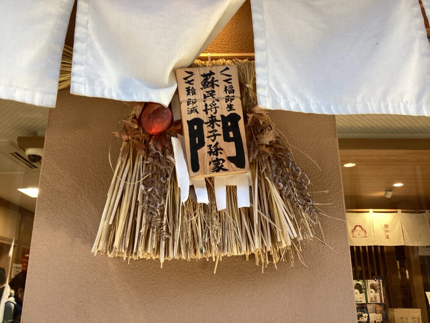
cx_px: 215
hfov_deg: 58.4
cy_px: 162
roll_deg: +0.5
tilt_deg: +18.8
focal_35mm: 31
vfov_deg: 45.4
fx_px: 385
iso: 32
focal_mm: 3.3
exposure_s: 1/120
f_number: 2.4
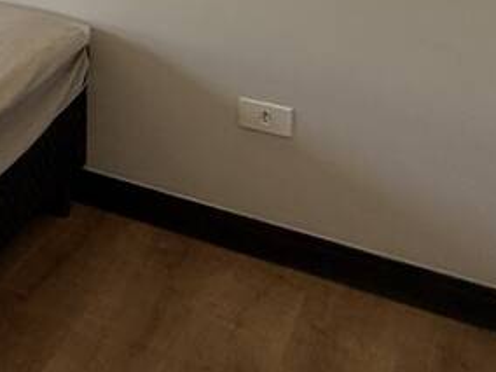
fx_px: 1017
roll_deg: -0.7
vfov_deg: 17.3
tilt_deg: +0.1
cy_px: -276
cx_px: -433
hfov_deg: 19.3
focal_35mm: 71
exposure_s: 1/281
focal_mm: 2.22
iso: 64
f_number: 2.2
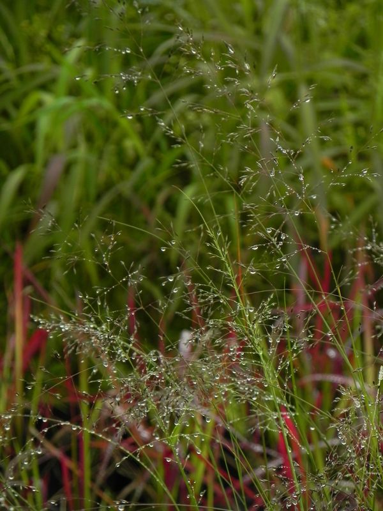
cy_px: 256
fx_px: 6270
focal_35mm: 425
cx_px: 192
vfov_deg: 4.7
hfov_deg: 3.5
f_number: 5
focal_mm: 75.7
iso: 160
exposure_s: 1/200
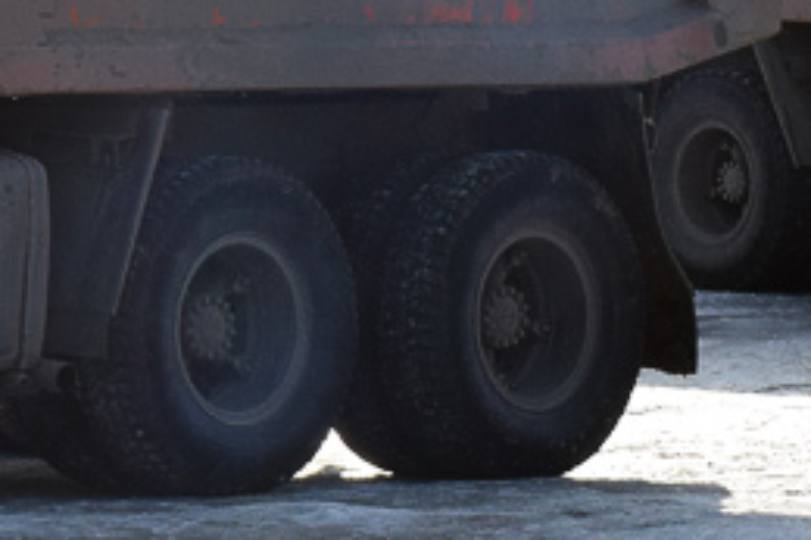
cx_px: 119
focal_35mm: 332
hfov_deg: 6.2
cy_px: -297
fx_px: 7474
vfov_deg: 4.1
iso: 200
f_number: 9
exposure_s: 1/320
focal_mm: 48
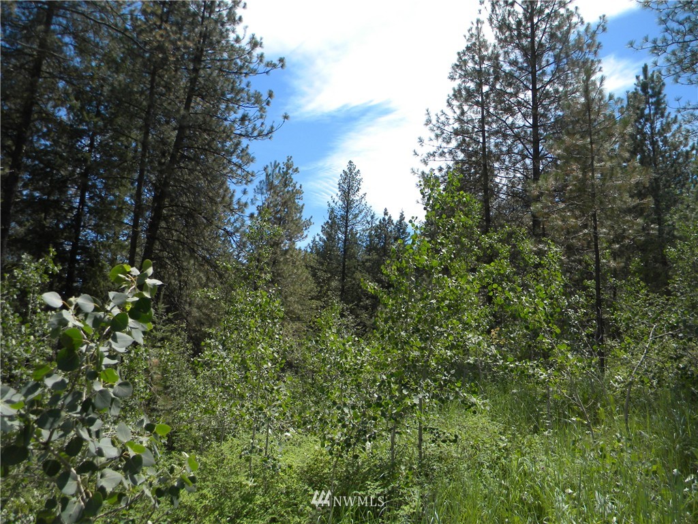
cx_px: 349
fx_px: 565
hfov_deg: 63.4
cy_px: 262
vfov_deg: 49.7
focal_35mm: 28
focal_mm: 5
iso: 80
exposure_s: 1/779
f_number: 3.5
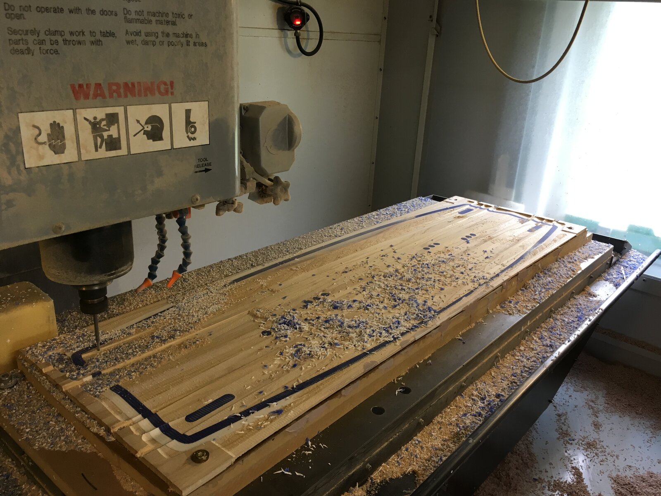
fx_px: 554
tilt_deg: -19.3
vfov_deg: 48.2
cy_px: 248
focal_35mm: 29
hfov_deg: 61.7
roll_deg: -3.7
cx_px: 330
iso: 80
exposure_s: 1/33
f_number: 2.2
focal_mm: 4.15
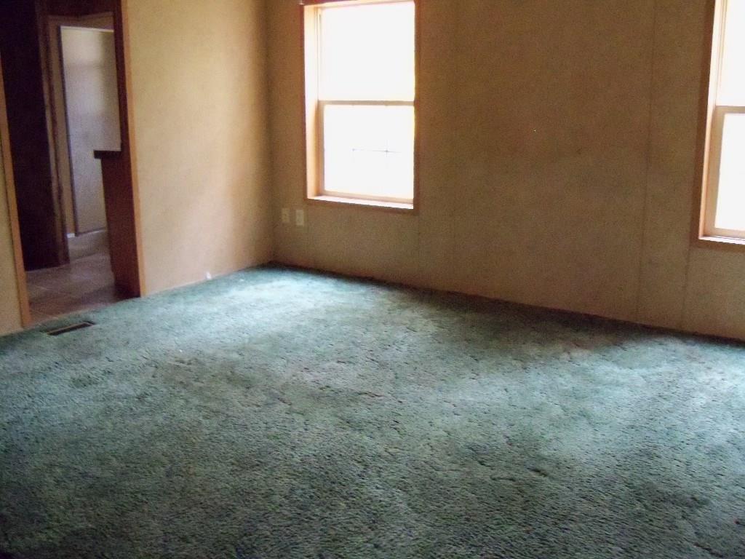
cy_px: 280
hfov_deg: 52.6
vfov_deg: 40.7
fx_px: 753
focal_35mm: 35
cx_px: 372
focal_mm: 6.2
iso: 1600
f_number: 3.5
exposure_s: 1/13
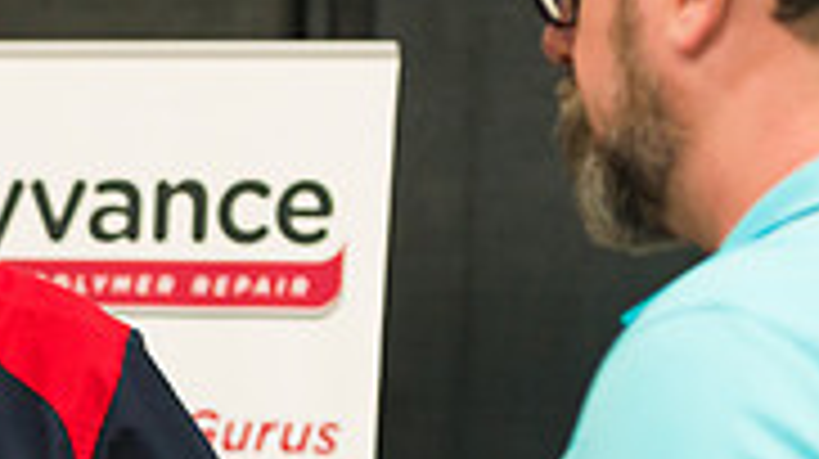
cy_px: 382
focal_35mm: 260
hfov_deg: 8.2
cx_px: -243
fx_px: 5641
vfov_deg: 4.7
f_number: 3.2
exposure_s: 1/125
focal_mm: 78
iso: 2000
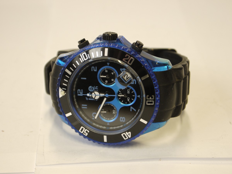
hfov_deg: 23.3
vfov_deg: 17.6
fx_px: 563
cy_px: 87
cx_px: 116
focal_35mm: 84
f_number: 5.6
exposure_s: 1/40
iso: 400
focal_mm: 42
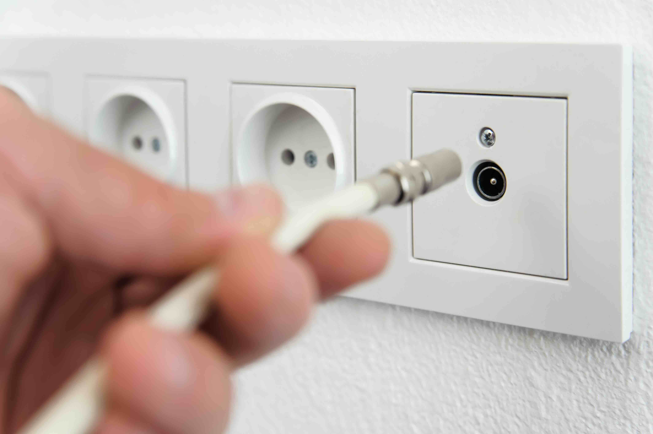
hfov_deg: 28.1
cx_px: 326
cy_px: 217
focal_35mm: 72
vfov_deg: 18.9
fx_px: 1305
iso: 1000
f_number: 5.6
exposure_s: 1/60
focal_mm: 72
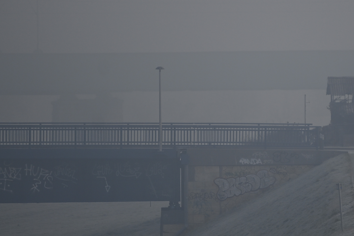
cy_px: 99
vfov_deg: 3.2
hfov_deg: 4.7
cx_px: 283
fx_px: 4277
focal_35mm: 435
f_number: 2.8
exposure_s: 1/3200
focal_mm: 200
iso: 100
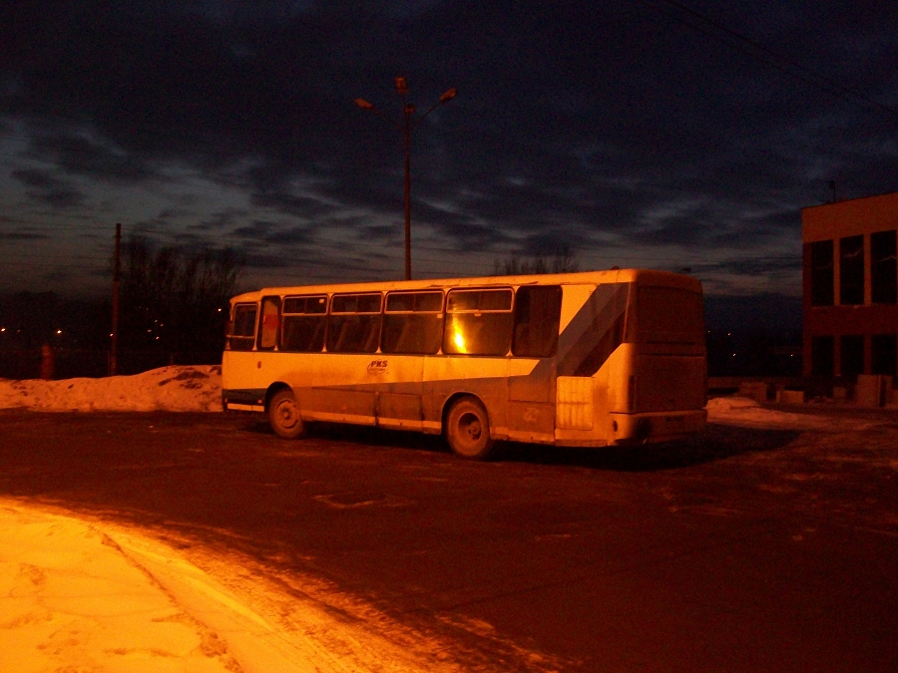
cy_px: 336
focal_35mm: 36
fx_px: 934
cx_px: 449
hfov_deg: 51.4
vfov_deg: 39.7
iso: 200
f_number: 2.7
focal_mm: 6
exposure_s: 1/8
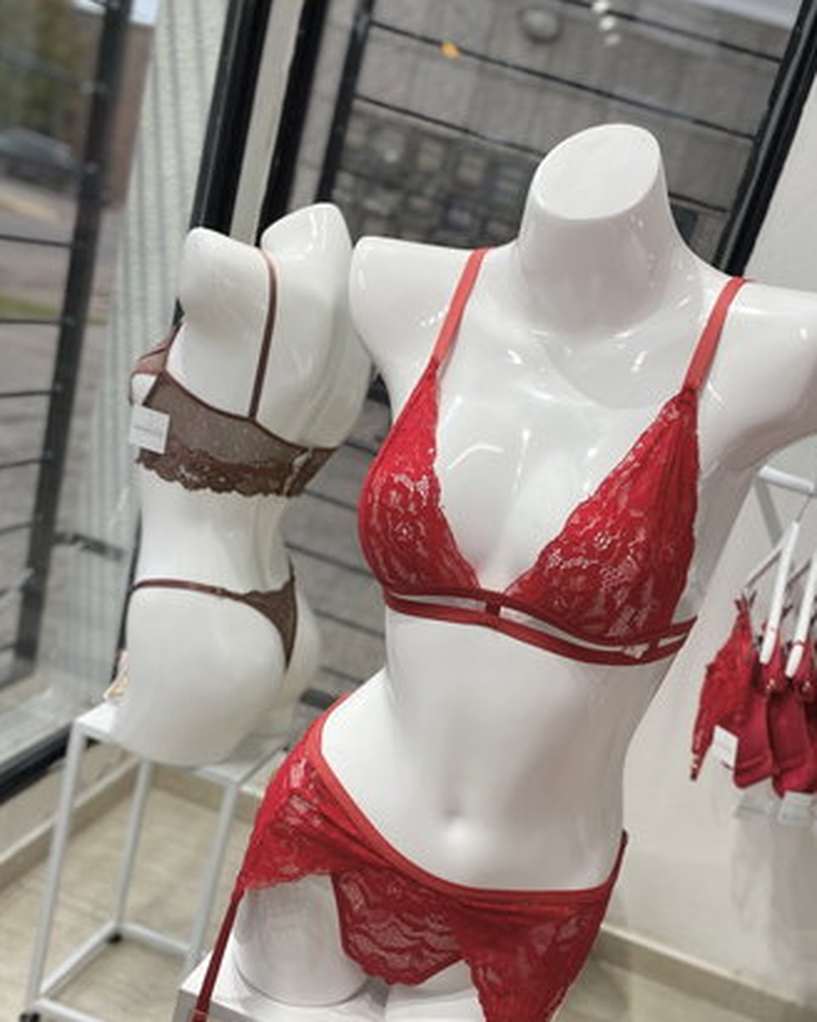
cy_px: 654
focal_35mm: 33
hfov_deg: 44.3
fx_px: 997
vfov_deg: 53.5
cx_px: 488
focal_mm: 4.25
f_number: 1.8
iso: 80
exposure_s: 1/50
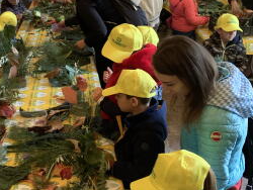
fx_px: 380
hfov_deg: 36.5
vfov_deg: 27.9
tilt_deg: -20.2
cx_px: 91
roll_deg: -0.2
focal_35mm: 52
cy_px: 66
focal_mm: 4.25
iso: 400
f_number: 1.8
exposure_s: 1/25
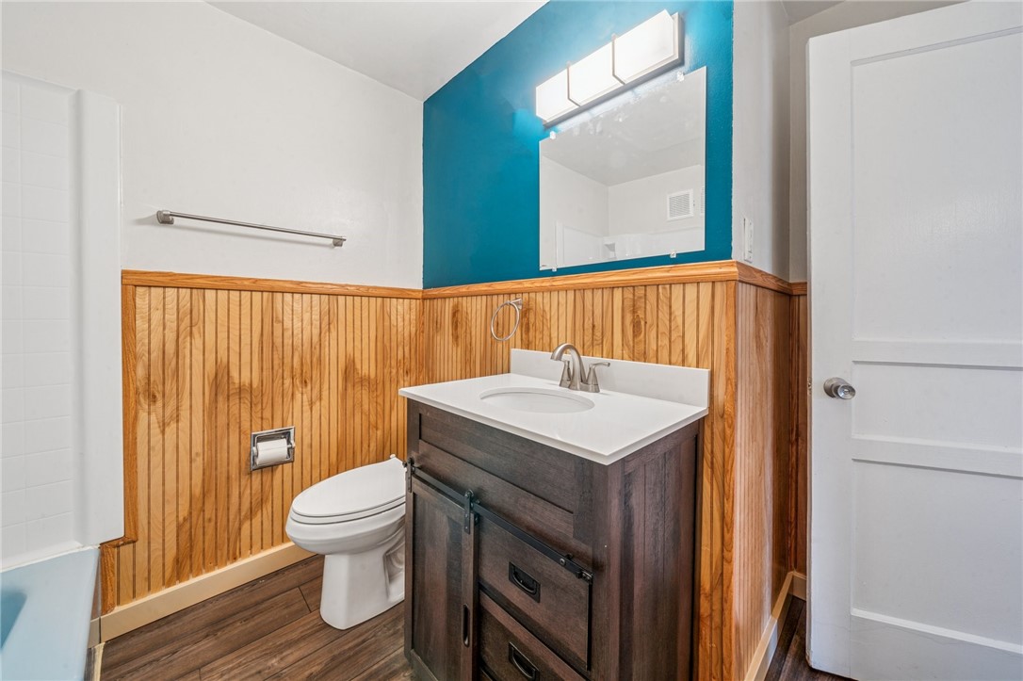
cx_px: 512
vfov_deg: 89.9
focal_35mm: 12
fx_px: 341
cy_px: 340
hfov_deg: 112.6
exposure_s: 1
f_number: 14
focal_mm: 12
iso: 50
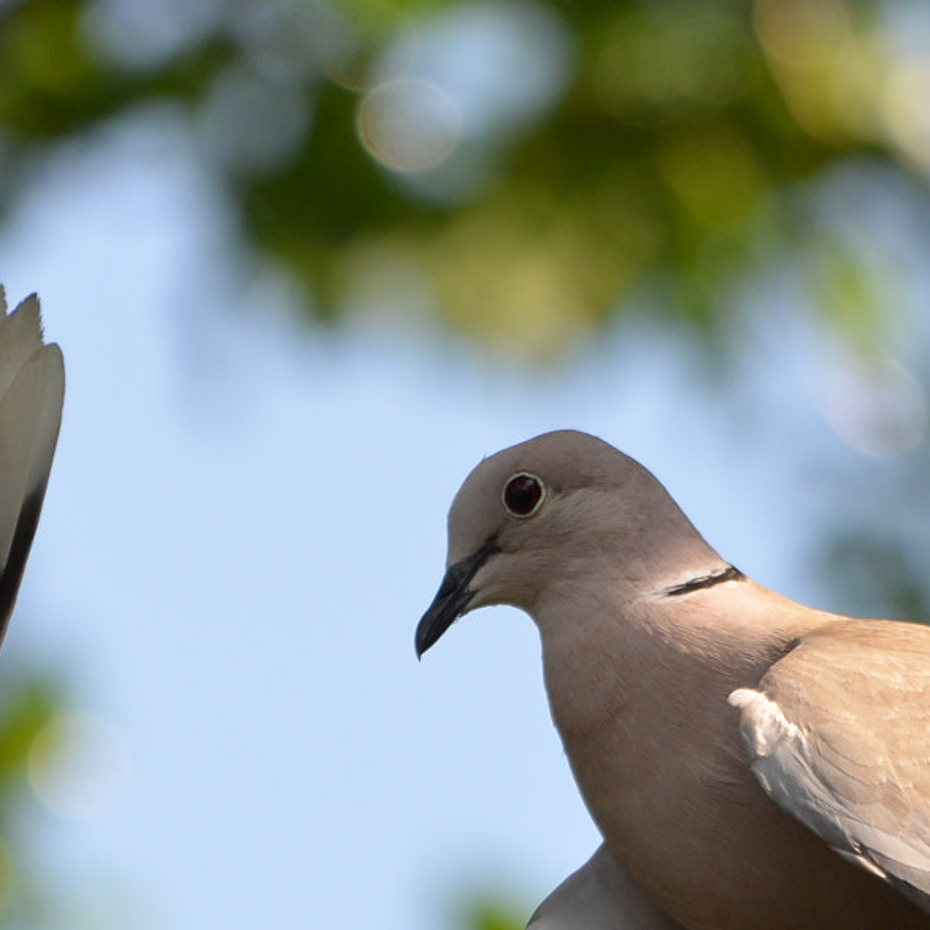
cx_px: 238
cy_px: 901
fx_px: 67569
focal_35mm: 2223
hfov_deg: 0.8
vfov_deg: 0.8
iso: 320
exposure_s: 1/500
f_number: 6.3
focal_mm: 500
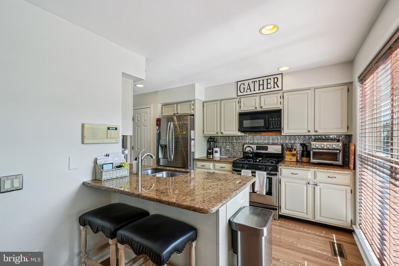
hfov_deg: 100.4
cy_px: 133
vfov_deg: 77.3
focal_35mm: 15
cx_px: 200
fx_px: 166
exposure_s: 1/30
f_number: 8
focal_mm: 15
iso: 250
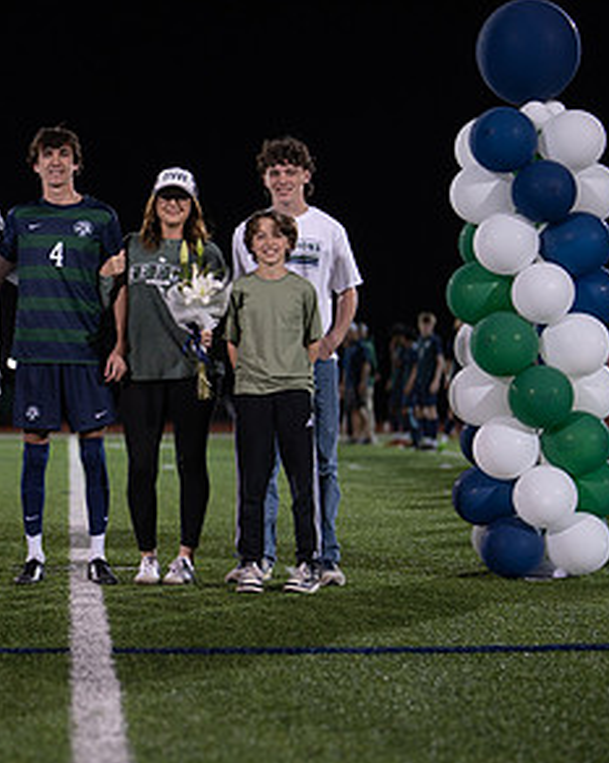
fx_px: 2257
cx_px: 41
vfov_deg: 19.2
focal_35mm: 100
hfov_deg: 15.2
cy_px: 366
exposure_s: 1/500
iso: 250
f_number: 1.2
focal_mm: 50
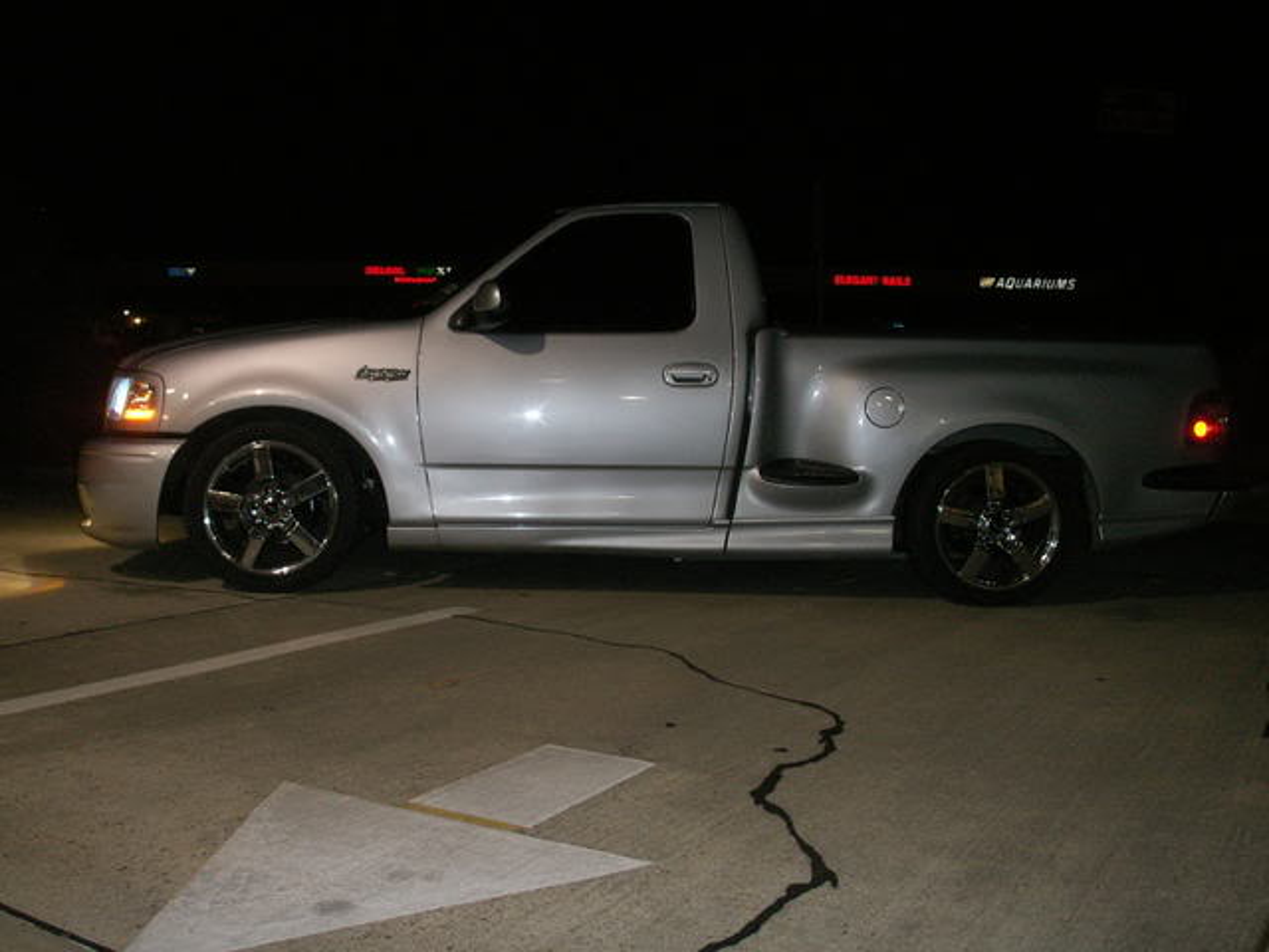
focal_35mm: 37
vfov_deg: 38.7
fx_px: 1356
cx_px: 634
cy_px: 476
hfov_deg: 50.1
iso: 100
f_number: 3.5
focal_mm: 7.7
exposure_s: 1/40
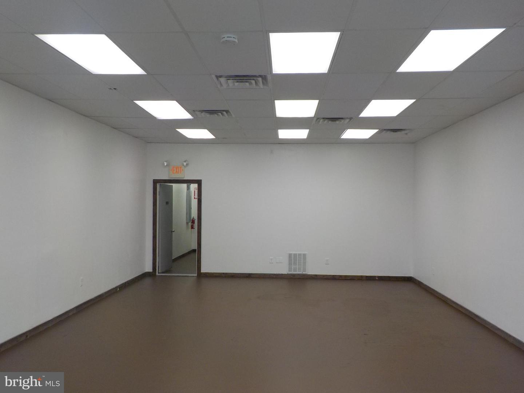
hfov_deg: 60.0
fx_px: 454
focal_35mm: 30
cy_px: 196
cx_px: 262
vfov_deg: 46.8
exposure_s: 1/80
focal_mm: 4.1
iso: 125
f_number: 3.3
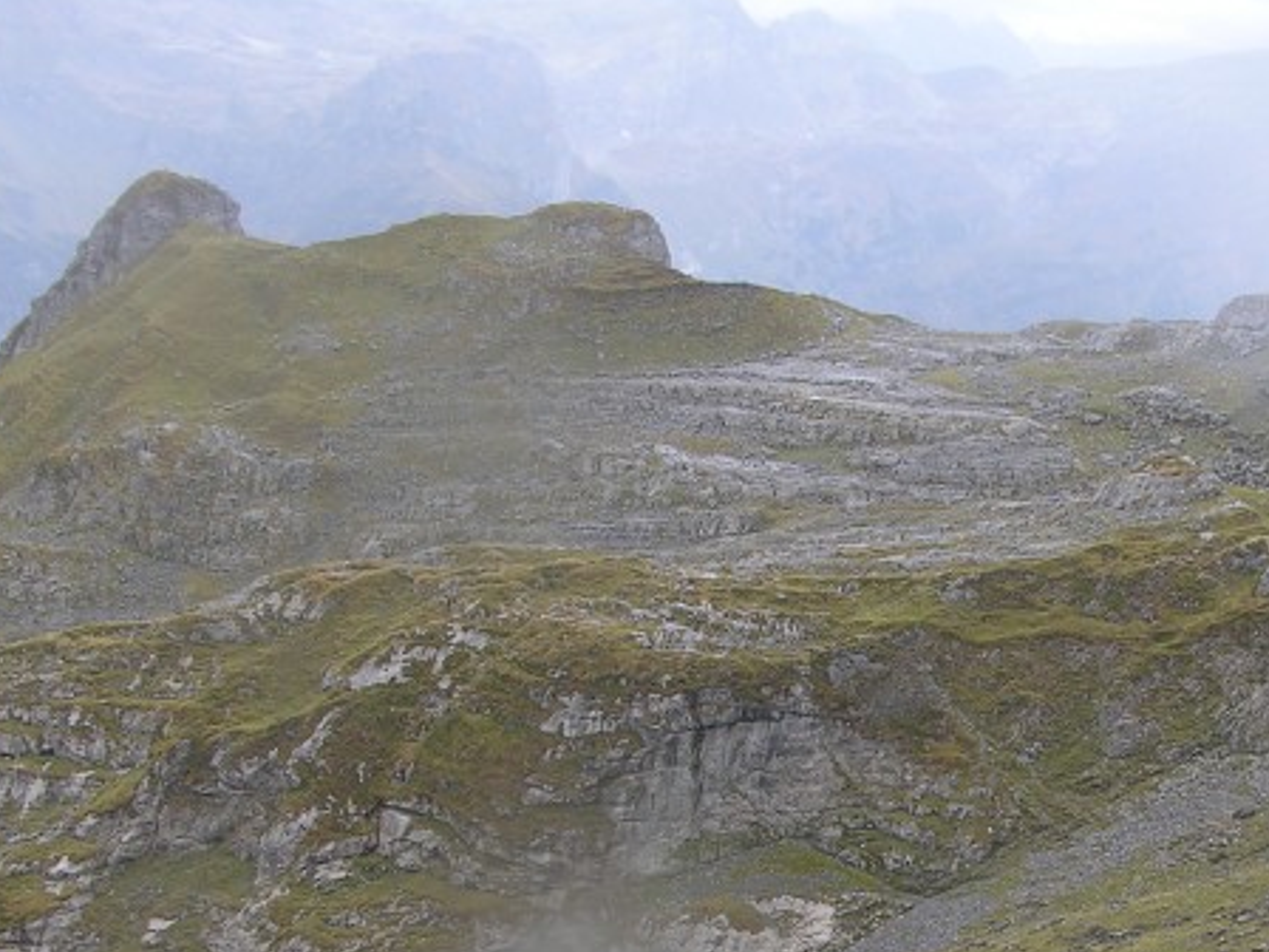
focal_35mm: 80
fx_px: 2933
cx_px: 912
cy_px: 921
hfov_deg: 24.2
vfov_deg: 18.0
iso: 50
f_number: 4
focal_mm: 8.9
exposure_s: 1/66.3
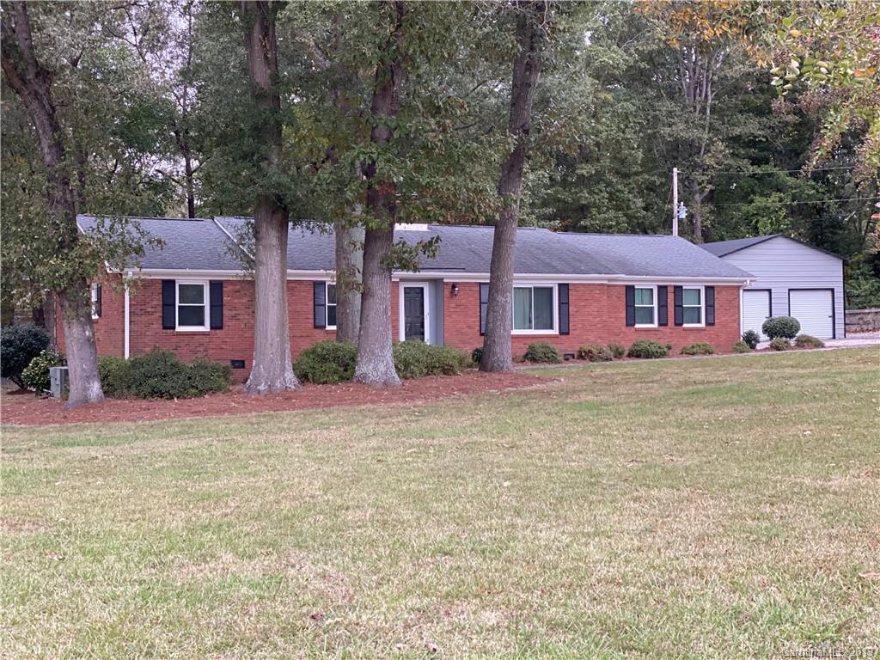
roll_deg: +0.3
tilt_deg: +1.5
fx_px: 1322
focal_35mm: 52
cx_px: 440
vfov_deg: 28.0
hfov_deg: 36.8
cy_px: 330
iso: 250
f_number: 2
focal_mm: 6
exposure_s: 1/122
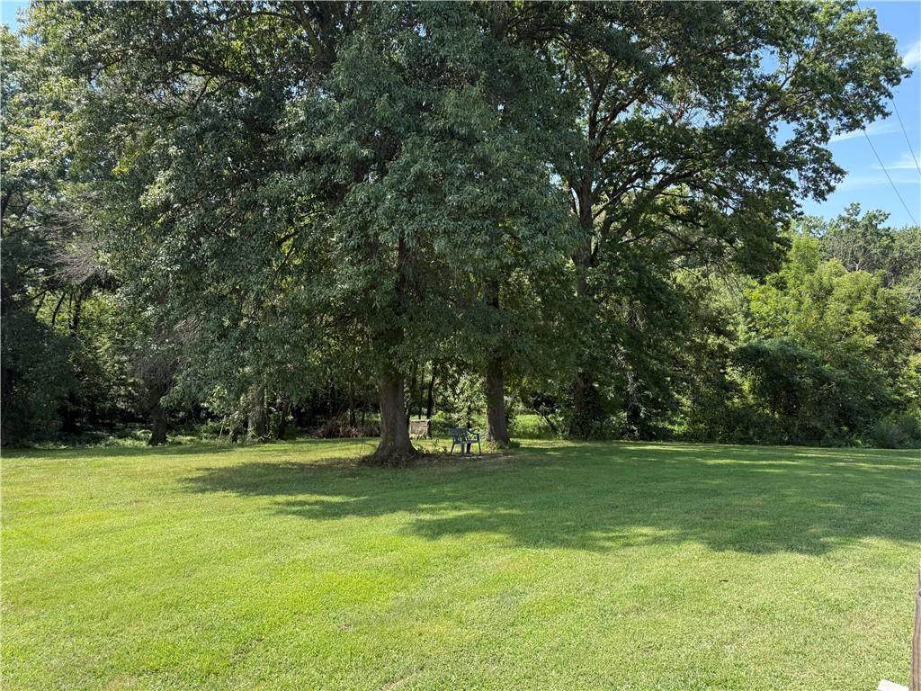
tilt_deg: -0.7
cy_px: 346
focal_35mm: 24
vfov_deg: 56.8
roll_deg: -0.4
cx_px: 460
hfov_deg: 71.6
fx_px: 639
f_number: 1.78
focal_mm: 6.76
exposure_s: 1/1005
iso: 80
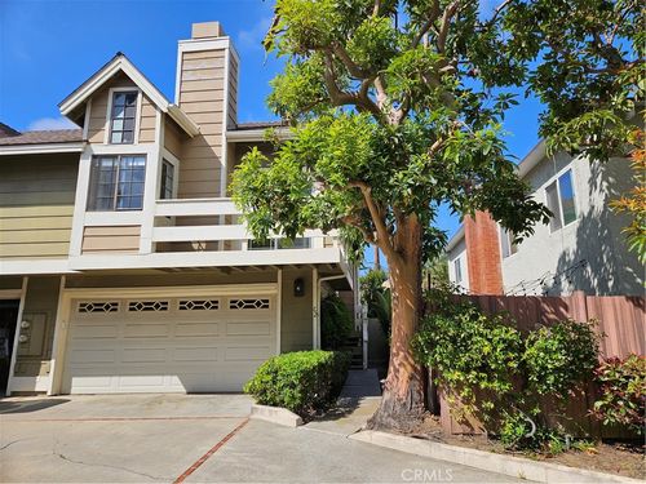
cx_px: 323
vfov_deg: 58.9
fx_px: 429
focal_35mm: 23
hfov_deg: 73.9
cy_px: 242
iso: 25
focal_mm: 5.4
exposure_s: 1/2163
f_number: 1.8
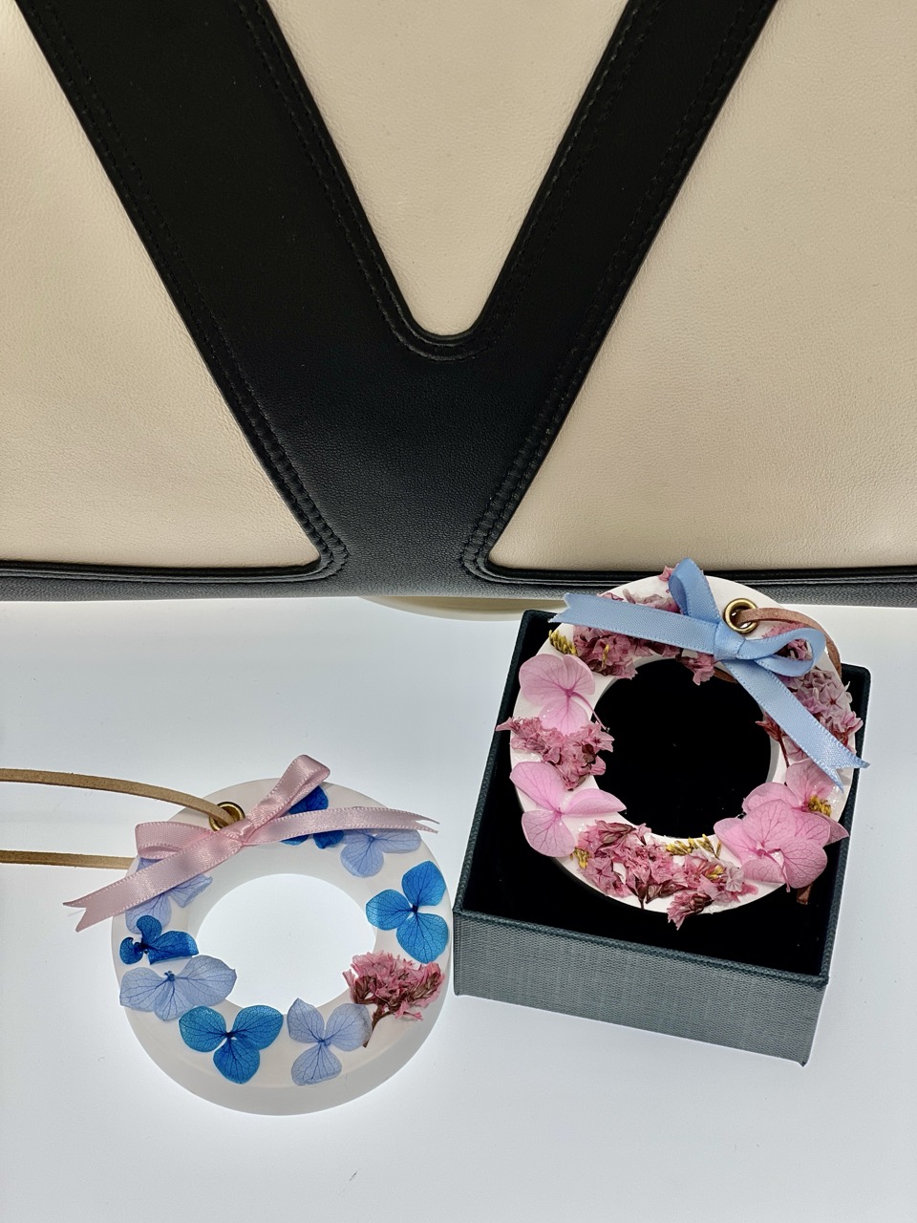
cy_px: 612
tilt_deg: -56.4
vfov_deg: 25.3
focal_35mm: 77
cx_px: 458
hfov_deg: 19.1
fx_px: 2720
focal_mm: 9
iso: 20
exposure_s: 1/119
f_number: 2.8
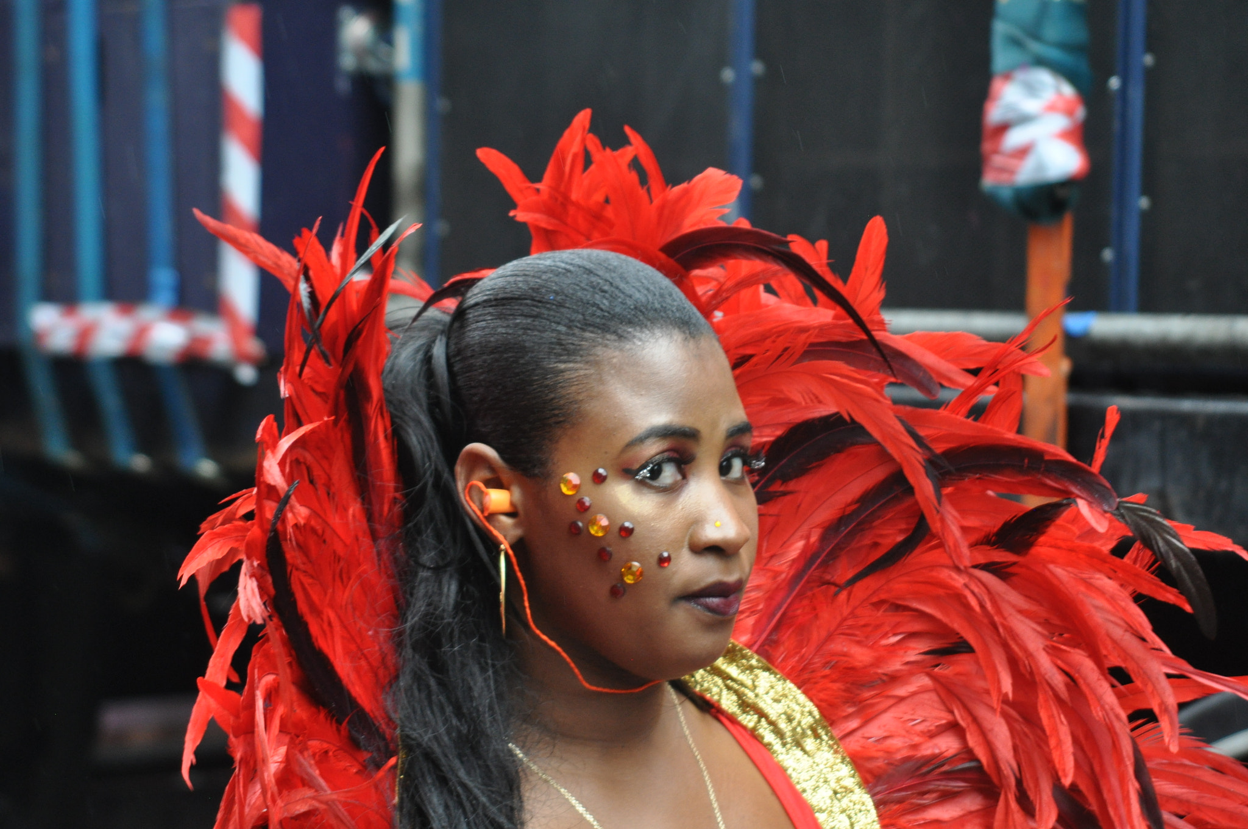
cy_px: 414
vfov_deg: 11.1
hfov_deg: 16.7
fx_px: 4259
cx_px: 624
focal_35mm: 123
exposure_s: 1/160
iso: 800
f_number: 5
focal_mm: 82
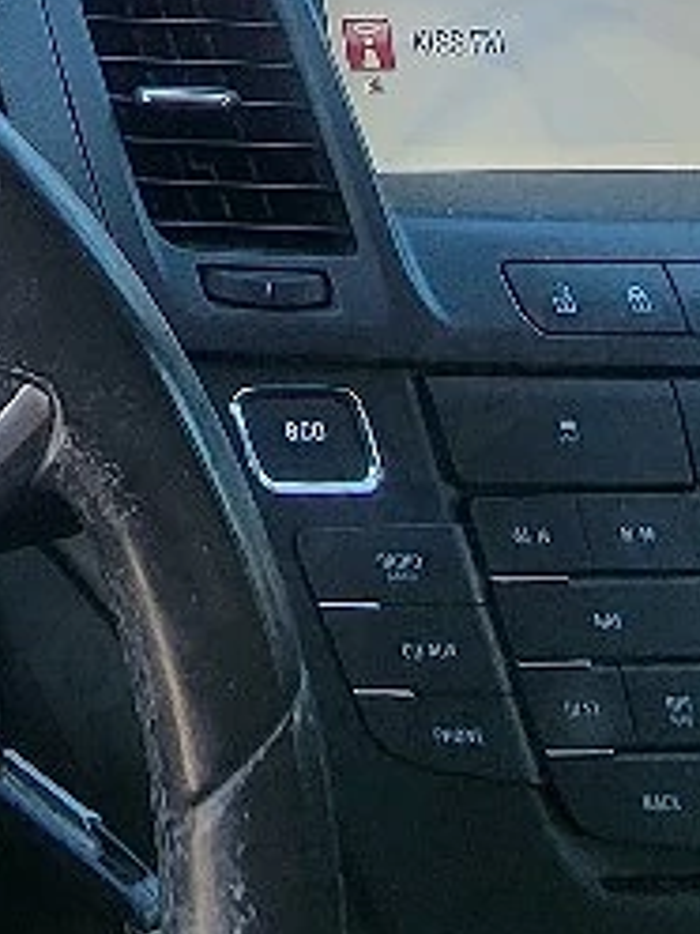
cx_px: -305
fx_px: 1887
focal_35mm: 70
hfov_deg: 18.9
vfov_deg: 23.2
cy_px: -405
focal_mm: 1.74
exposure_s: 1/167
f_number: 2.2
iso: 32
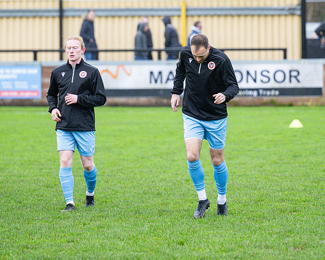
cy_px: 124
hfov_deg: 6.5
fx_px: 2877
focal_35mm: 299
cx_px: 216
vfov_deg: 5.2
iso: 800
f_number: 2.8
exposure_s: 1/1000
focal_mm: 150
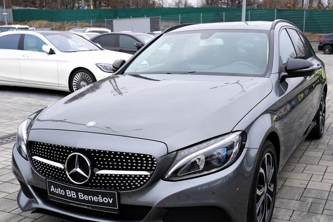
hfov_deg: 44.5
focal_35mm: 44
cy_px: 135
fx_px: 407
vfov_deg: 30.4
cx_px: 177
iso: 100
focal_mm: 31
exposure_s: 1/125
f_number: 5.6
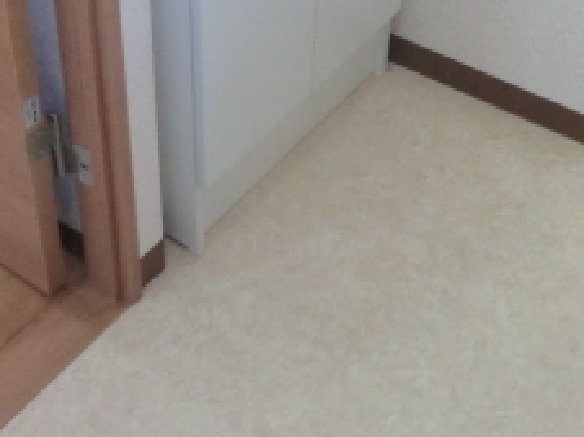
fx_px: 1146
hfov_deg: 28.6
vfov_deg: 21.4
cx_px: 305
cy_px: 116
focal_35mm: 68
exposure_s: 1/60
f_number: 3.2
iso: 320
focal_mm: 4.3
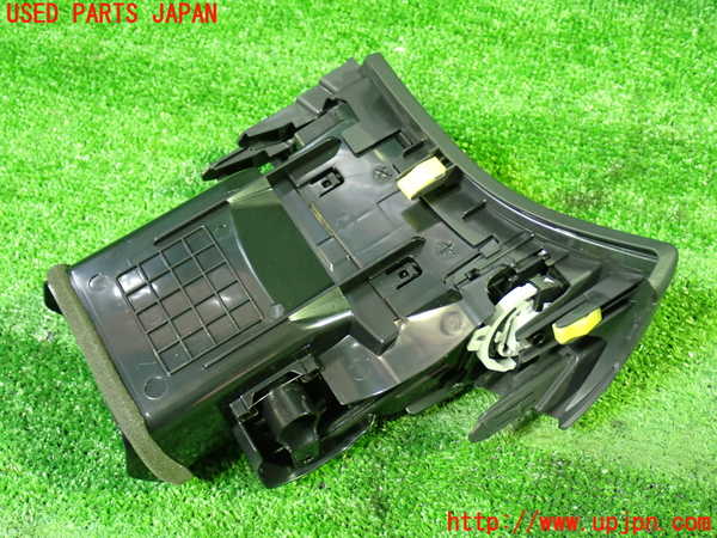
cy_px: 269
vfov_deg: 32.9
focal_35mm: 44
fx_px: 911
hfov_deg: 42.9
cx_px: 358
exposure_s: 1/13
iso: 800
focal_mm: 7.84
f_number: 2.9
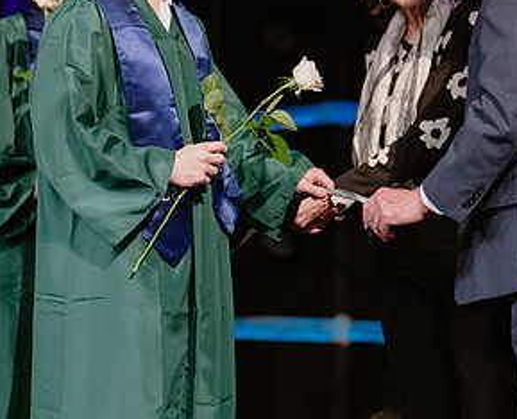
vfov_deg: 12.8
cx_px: 246
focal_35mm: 121
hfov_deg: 15.8
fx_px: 1860
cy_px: 154
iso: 640
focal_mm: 50
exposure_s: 1/320
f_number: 1.2
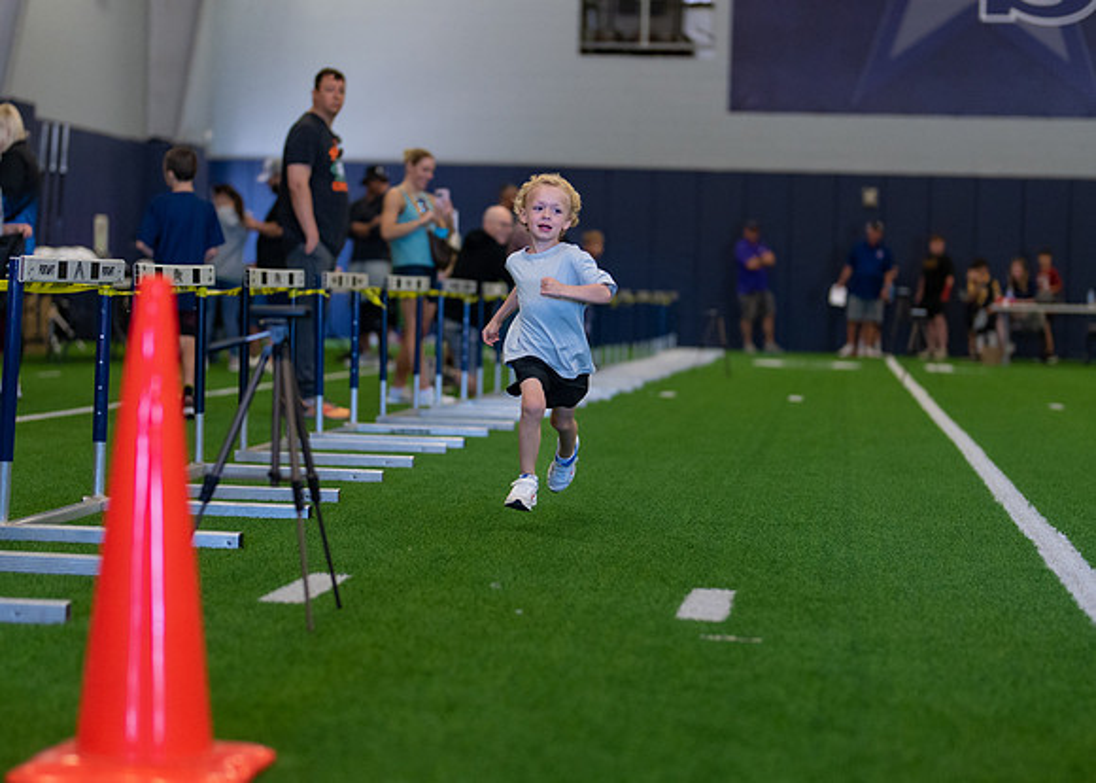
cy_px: 359
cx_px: 536
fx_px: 2635
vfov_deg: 16.9
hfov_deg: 23.5
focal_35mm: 85
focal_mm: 50
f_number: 1.2
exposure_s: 1/1000
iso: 1000
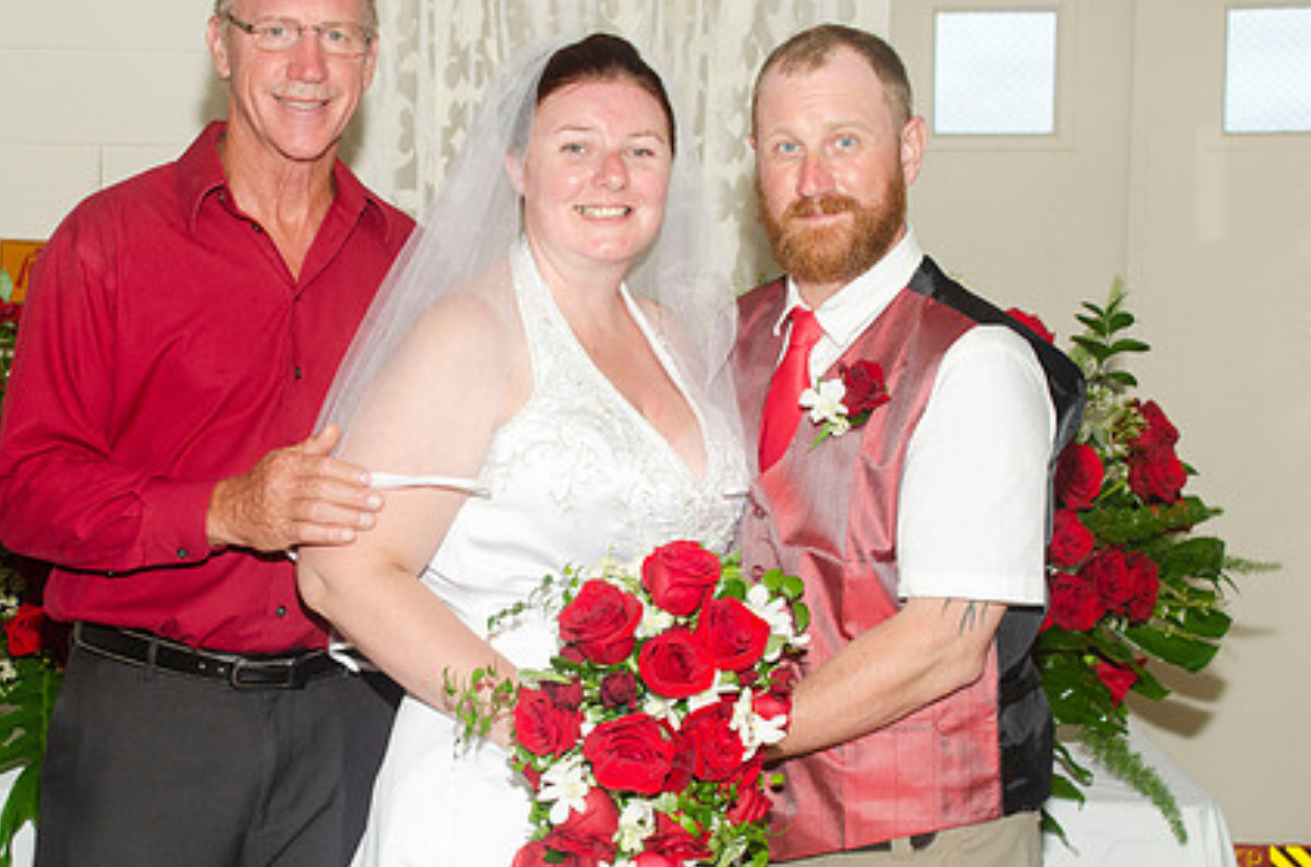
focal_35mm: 66
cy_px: 441
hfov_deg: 30.5
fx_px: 2397
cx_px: 531
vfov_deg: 20.5
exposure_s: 1/250
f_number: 6.3
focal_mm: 32
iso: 400
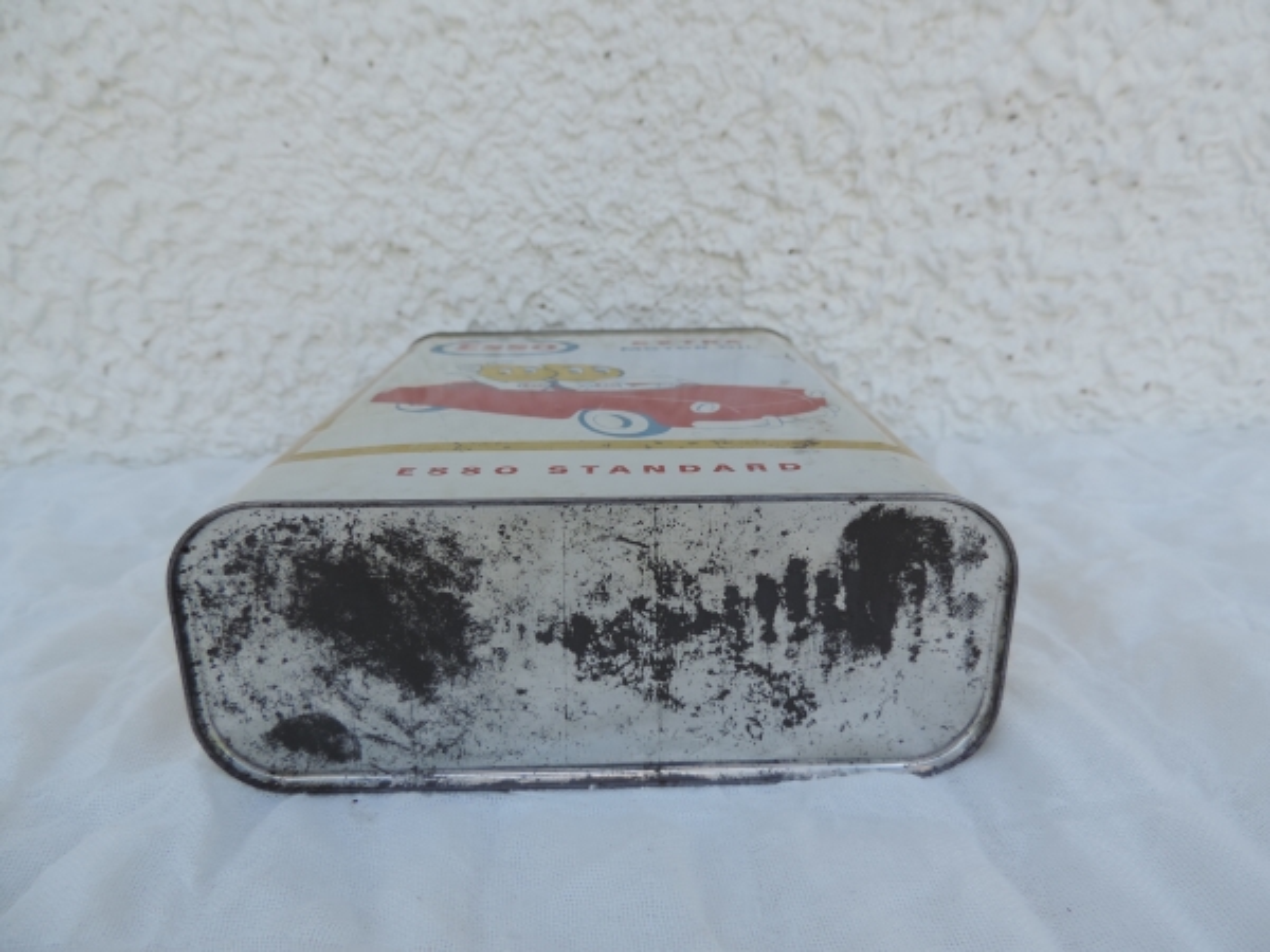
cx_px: 635
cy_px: 476
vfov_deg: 56.8
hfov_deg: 71.6
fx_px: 881
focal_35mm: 24
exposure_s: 1/250
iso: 80
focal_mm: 4.3
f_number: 3
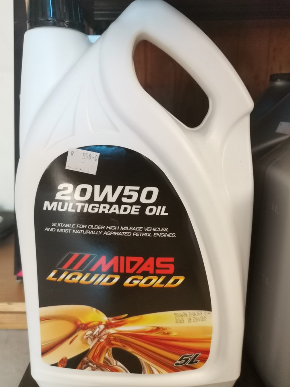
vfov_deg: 65.3
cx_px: 145
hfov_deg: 51.4
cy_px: 194
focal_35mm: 27
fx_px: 302
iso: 320
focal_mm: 4.75
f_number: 1.8
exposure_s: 1/30
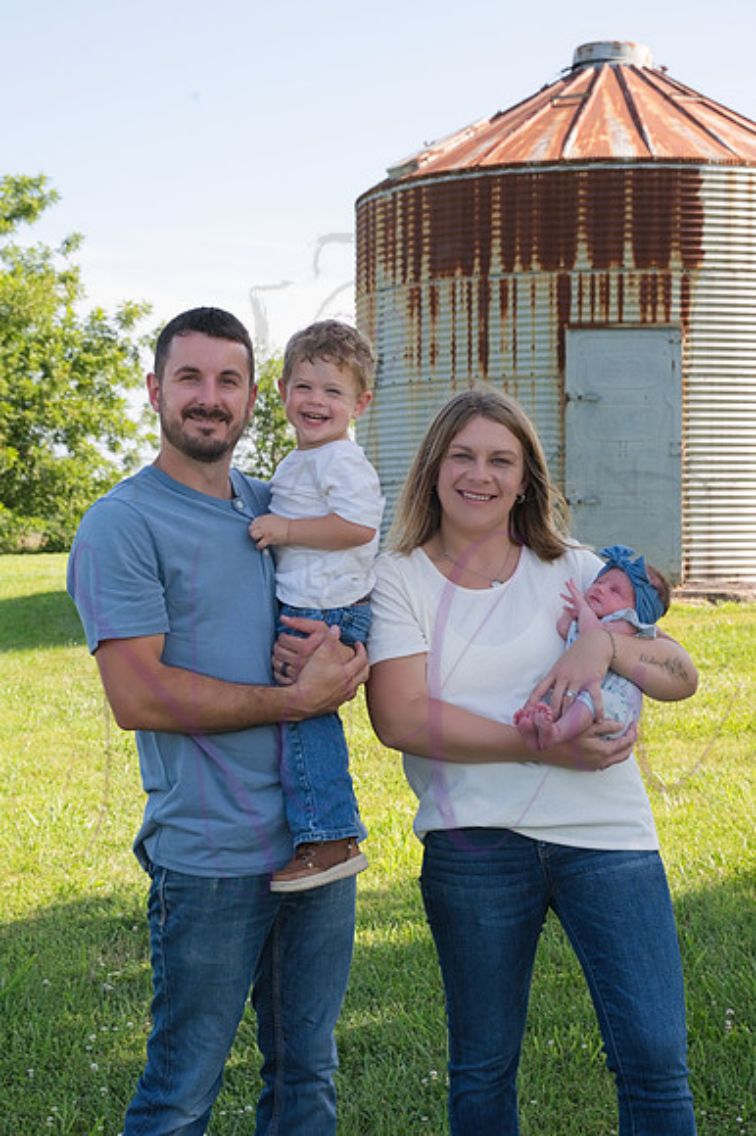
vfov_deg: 35.1
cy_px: 568
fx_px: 1798
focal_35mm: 57
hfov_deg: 23.8
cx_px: 378
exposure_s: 1/320
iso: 400
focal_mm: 57
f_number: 9
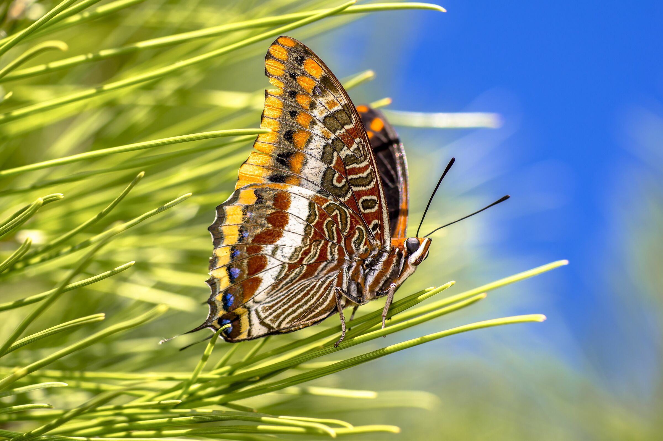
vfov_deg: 9.1
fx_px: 2760
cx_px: 332
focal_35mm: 150
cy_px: 220
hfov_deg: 13.7
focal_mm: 100
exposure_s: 1/180
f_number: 5
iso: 100
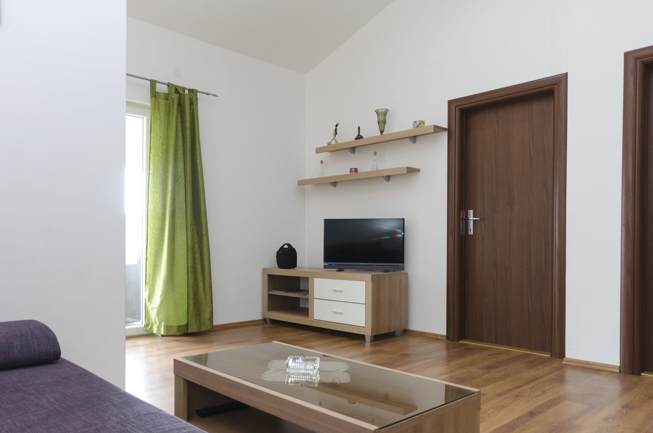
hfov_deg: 68.6
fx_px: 471
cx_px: 252
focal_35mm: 26
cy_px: 243
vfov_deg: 49.3
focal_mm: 10
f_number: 4
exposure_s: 1/60
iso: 720
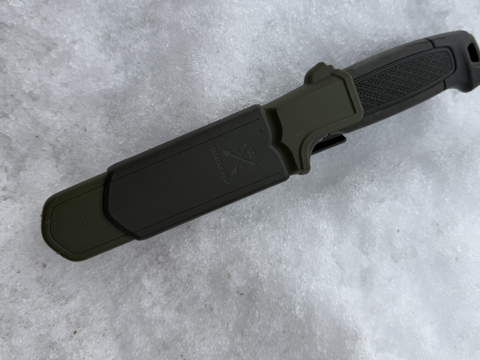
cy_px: 146
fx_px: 430
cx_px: 259
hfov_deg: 58.3
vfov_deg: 45.2
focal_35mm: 31
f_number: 1.78
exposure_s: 1/1585
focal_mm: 6.76
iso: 80
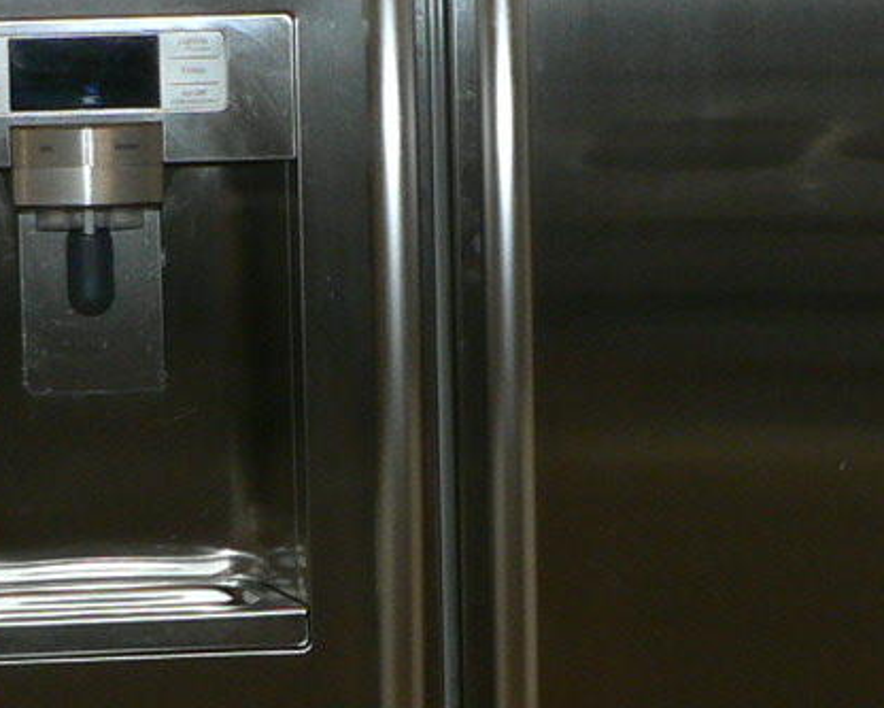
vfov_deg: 11.4
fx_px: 3533
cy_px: 368
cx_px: 480
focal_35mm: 135
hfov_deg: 14.3
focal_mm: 6
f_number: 2.8
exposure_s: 1/60
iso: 100
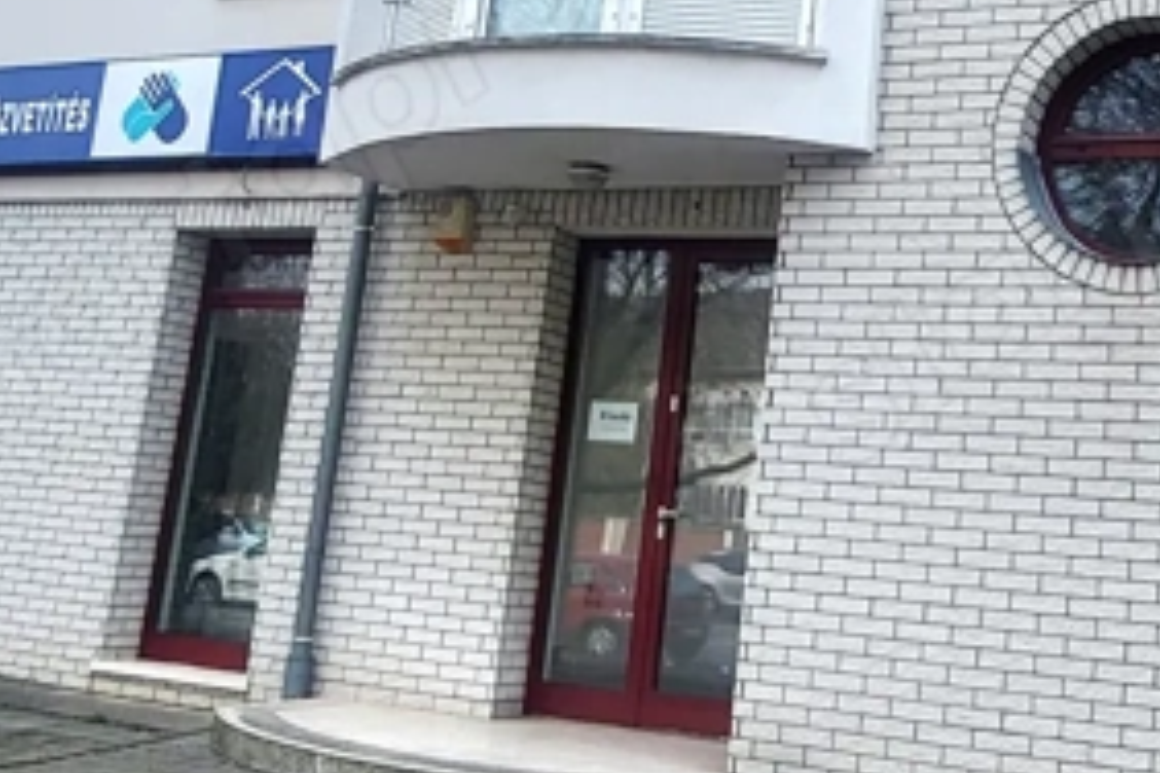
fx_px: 1547
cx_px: 889
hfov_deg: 39.8
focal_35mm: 48
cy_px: 193
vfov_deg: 27.7
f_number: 2.2
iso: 32
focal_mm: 1.74
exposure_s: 1/556
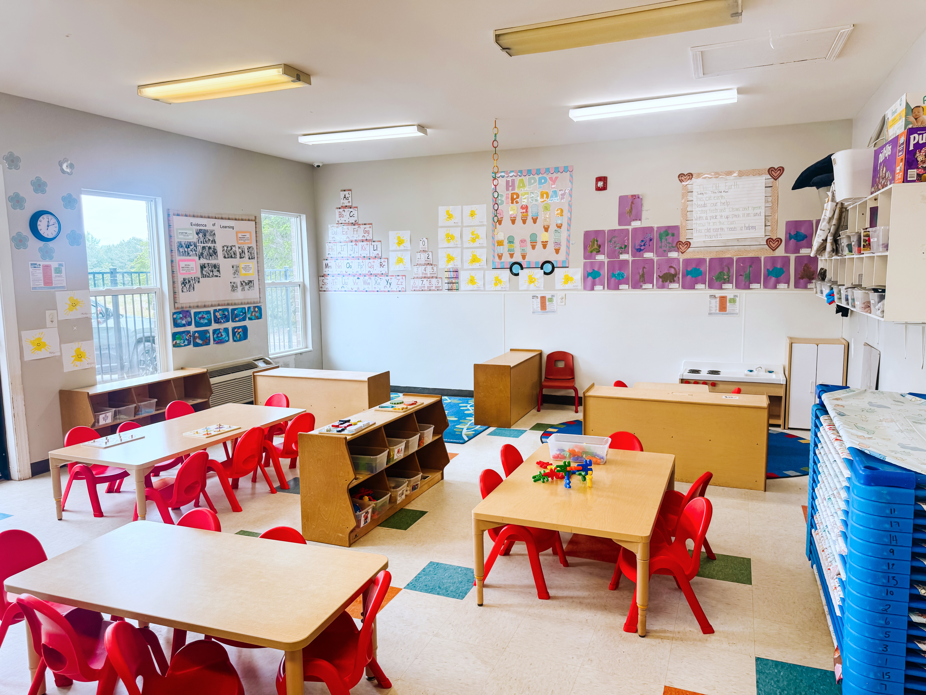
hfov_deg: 71.6
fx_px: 642
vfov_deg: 56.8
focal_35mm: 24
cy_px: 348
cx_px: 463
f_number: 1.8
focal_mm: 6.76
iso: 80
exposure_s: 1/180
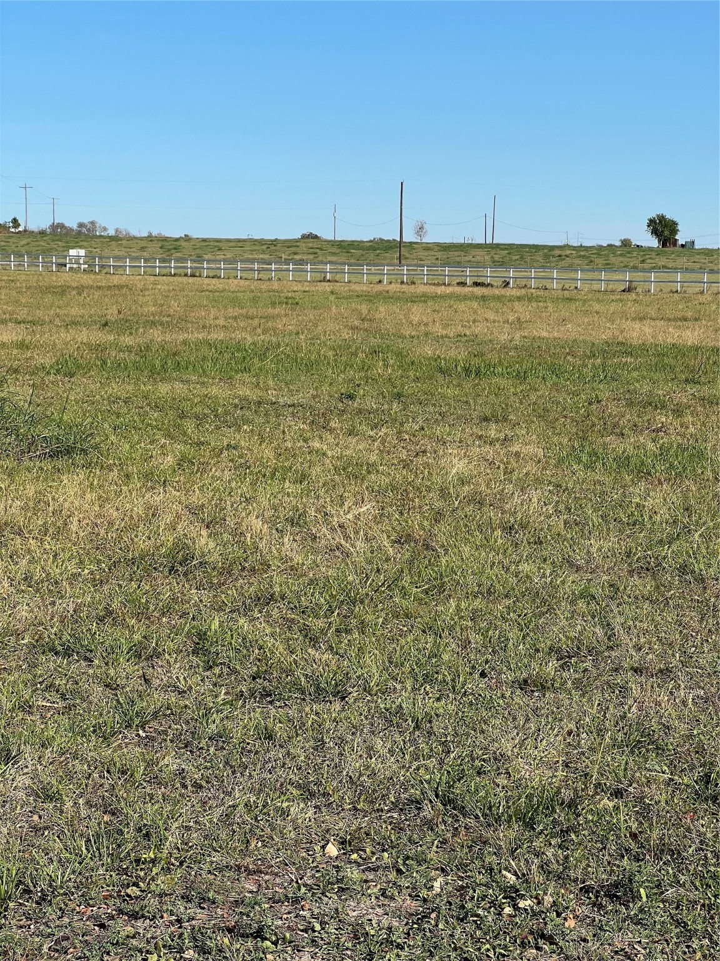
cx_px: 360
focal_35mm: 77
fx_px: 2135
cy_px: 480
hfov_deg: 19.1
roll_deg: +1.0
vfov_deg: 25.3
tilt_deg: -5.9
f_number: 2.8
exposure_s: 1/867
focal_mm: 9
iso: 32
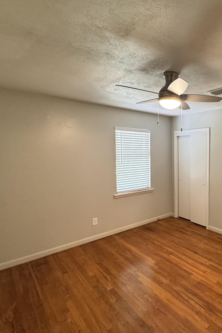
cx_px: 190
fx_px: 194
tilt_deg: -5.6
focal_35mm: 21
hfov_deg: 53.7
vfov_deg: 81.2
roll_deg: -0.4
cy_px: 170
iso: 320
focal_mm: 2.22
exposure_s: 1/60
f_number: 2.2
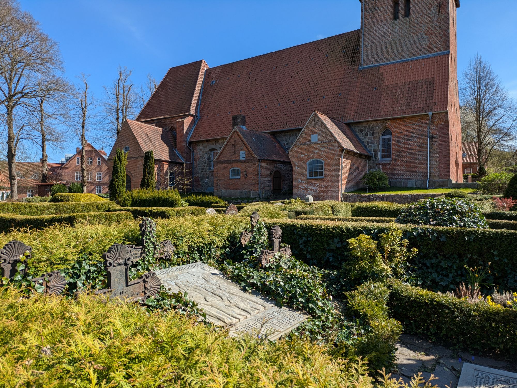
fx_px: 374
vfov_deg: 54.9
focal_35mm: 25
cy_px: 194
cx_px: 258
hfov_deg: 69.4
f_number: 1.89
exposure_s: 1/1580
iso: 48
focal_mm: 5.43
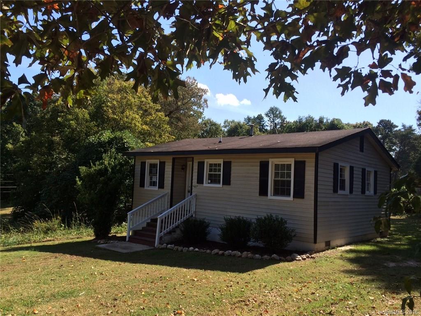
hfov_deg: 60.0
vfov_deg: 46.8
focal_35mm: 30
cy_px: 158
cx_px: 210
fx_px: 365
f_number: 2.2
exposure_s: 1/1208
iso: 32
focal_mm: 4.12
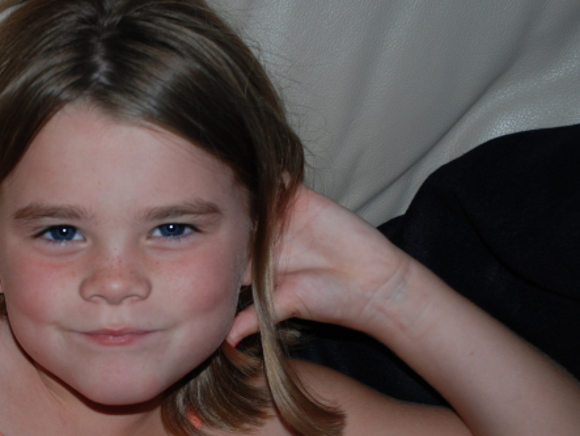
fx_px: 2096
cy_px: 308
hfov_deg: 15.6
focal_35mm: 125
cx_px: 84
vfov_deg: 11.9
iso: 200
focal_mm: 48
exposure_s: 1/60
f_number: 4.8
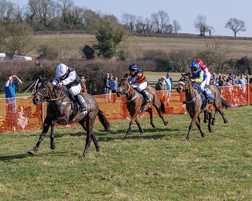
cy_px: 104
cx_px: 96
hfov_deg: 14.7
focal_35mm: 131
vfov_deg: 11.8
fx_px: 975
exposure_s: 1/1600
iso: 200
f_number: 5
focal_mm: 88
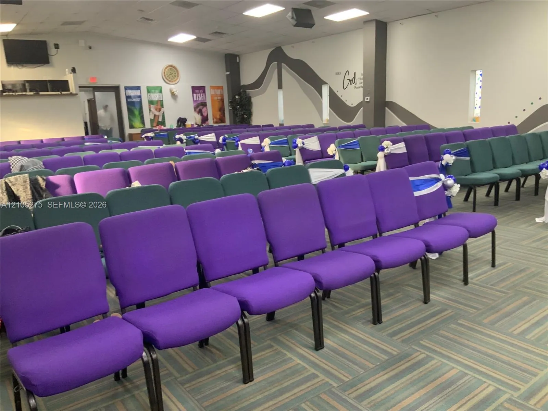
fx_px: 459
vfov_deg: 48.2
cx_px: 274
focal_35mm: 29
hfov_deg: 61.7
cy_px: 206
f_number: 1.8
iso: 160
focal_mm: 3
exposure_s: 1/60
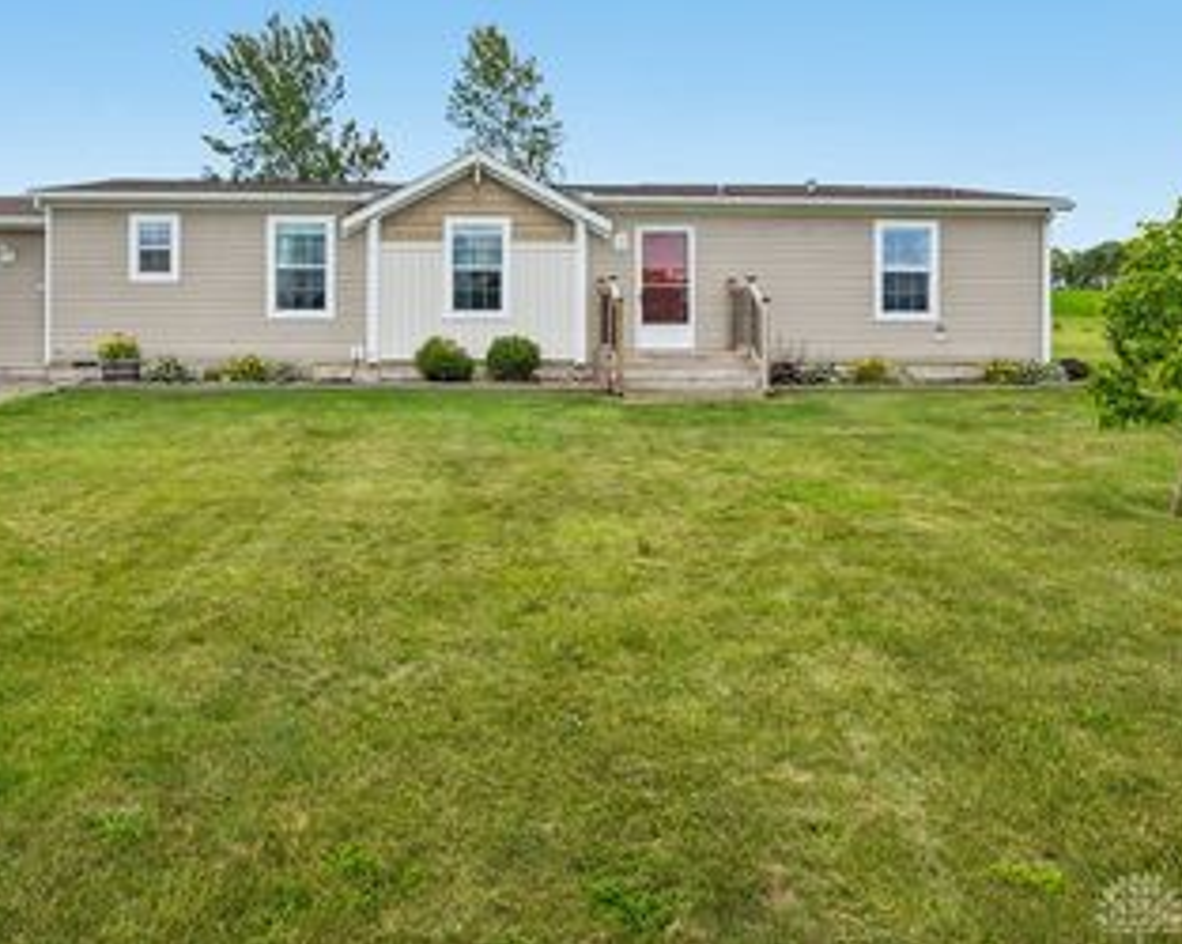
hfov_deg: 62.2
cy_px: 323
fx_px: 970
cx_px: 480
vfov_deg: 51.0
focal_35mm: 28
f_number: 8
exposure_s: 1/400
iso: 100
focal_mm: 18.5
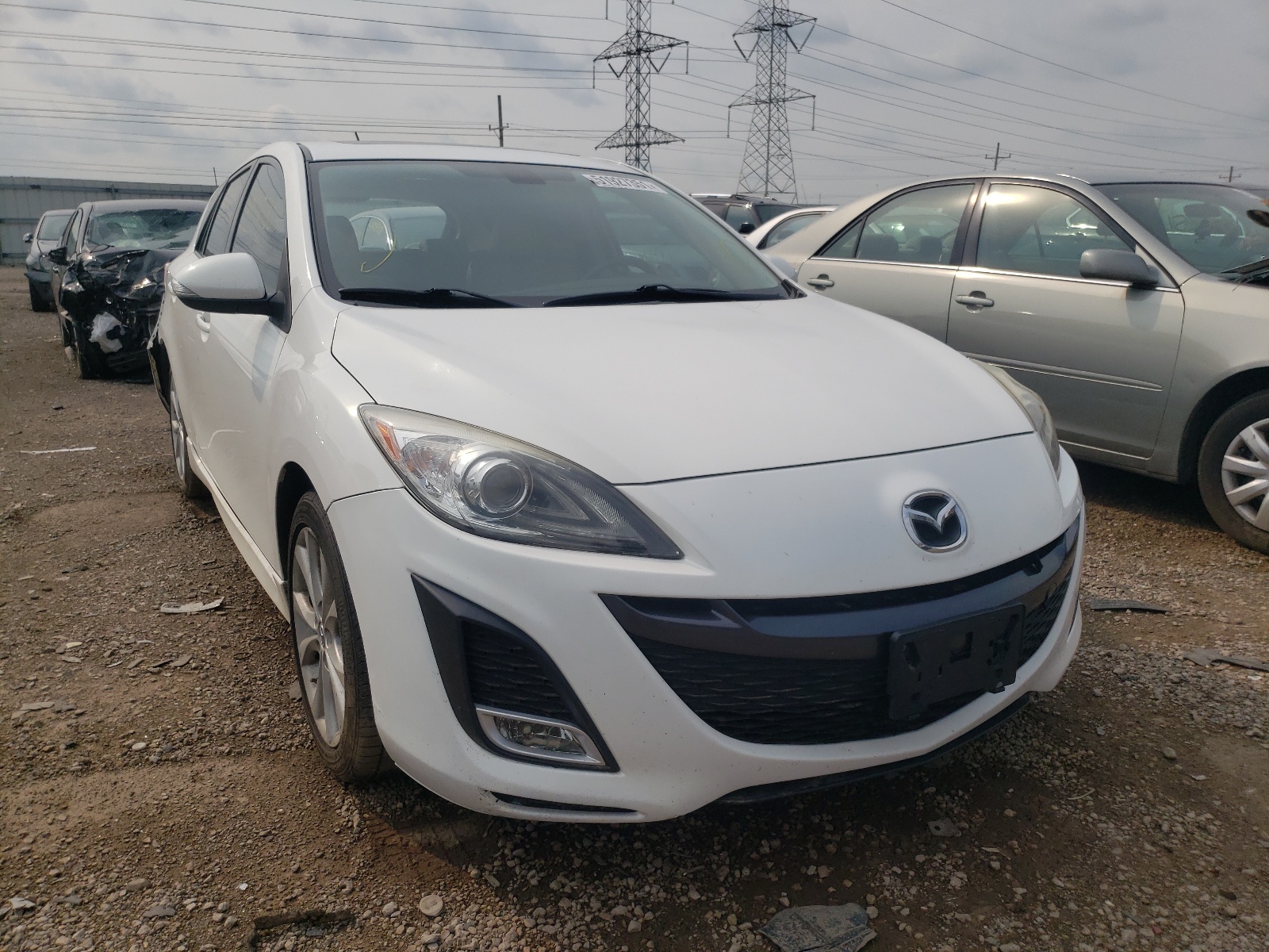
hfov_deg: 67.3
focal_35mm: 26
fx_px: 953
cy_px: 476
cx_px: 634
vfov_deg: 53.1
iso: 50
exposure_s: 1/10000
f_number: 1.5
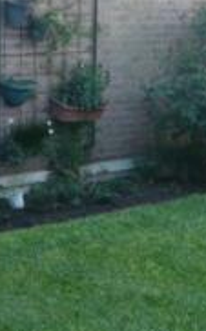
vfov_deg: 20.1
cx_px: 71
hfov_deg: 12.8
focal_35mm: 102
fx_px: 921
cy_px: 53
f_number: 2.8
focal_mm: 4.6
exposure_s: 1/125
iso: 125
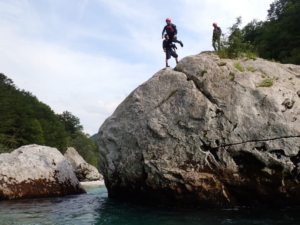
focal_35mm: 30
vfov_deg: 46.8
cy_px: 112
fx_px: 260
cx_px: 150
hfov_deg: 60.0
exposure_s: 1/1600
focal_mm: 5.4
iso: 200
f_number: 3.2
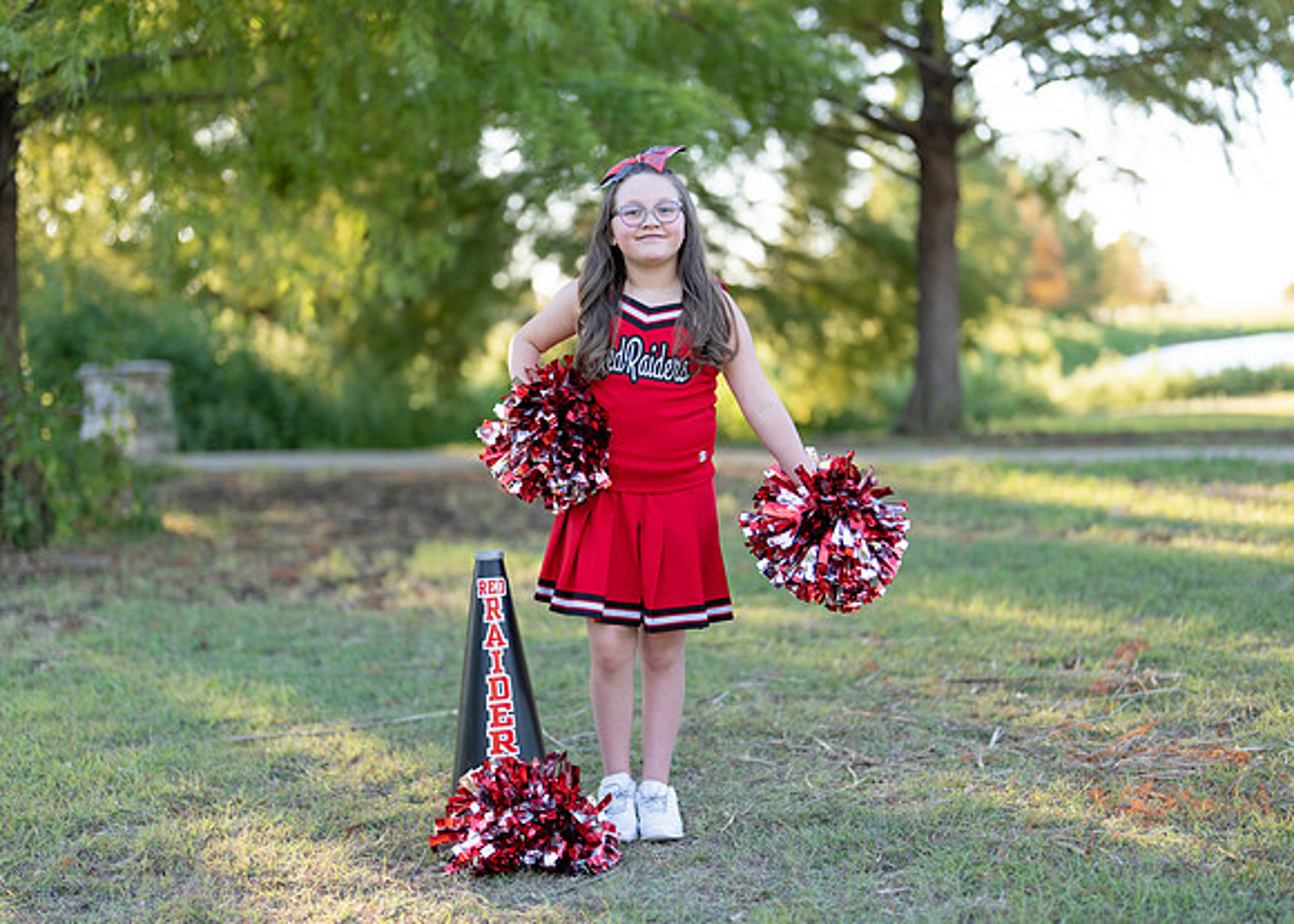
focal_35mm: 53
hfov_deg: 36.5
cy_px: 462
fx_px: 1964
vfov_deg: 26.5
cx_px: 647
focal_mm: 50
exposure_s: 1/800
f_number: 1.2
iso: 100
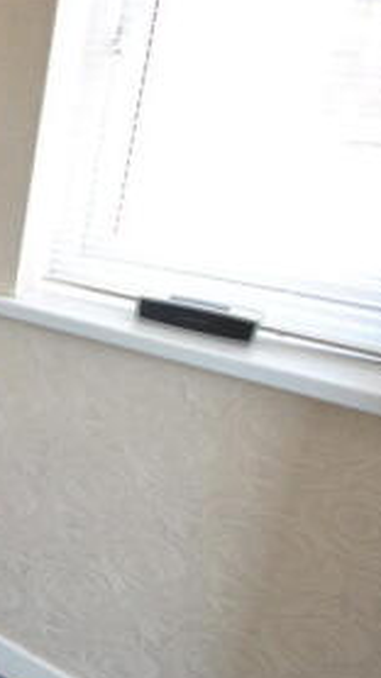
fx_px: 666
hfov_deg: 19.4
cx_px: -368
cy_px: 228
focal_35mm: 37
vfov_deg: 53.0
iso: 360
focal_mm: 10
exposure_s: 1/30
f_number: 4
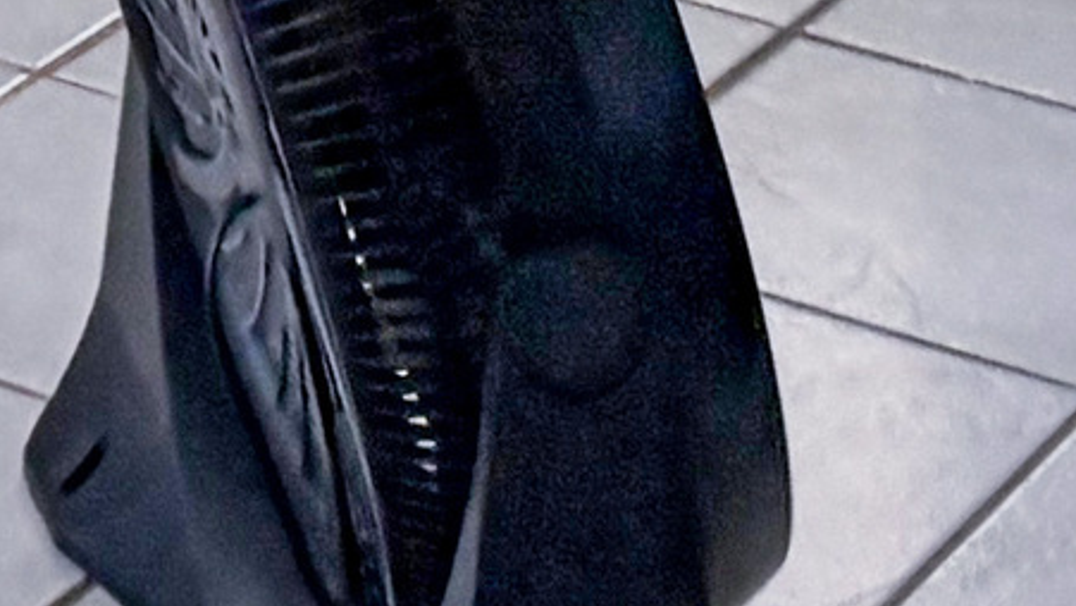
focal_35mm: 193
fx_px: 5508
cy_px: -692
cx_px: -327
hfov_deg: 10.9
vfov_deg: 6.1
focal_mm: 5.96
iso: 160
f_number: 1.6
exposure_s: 1/60
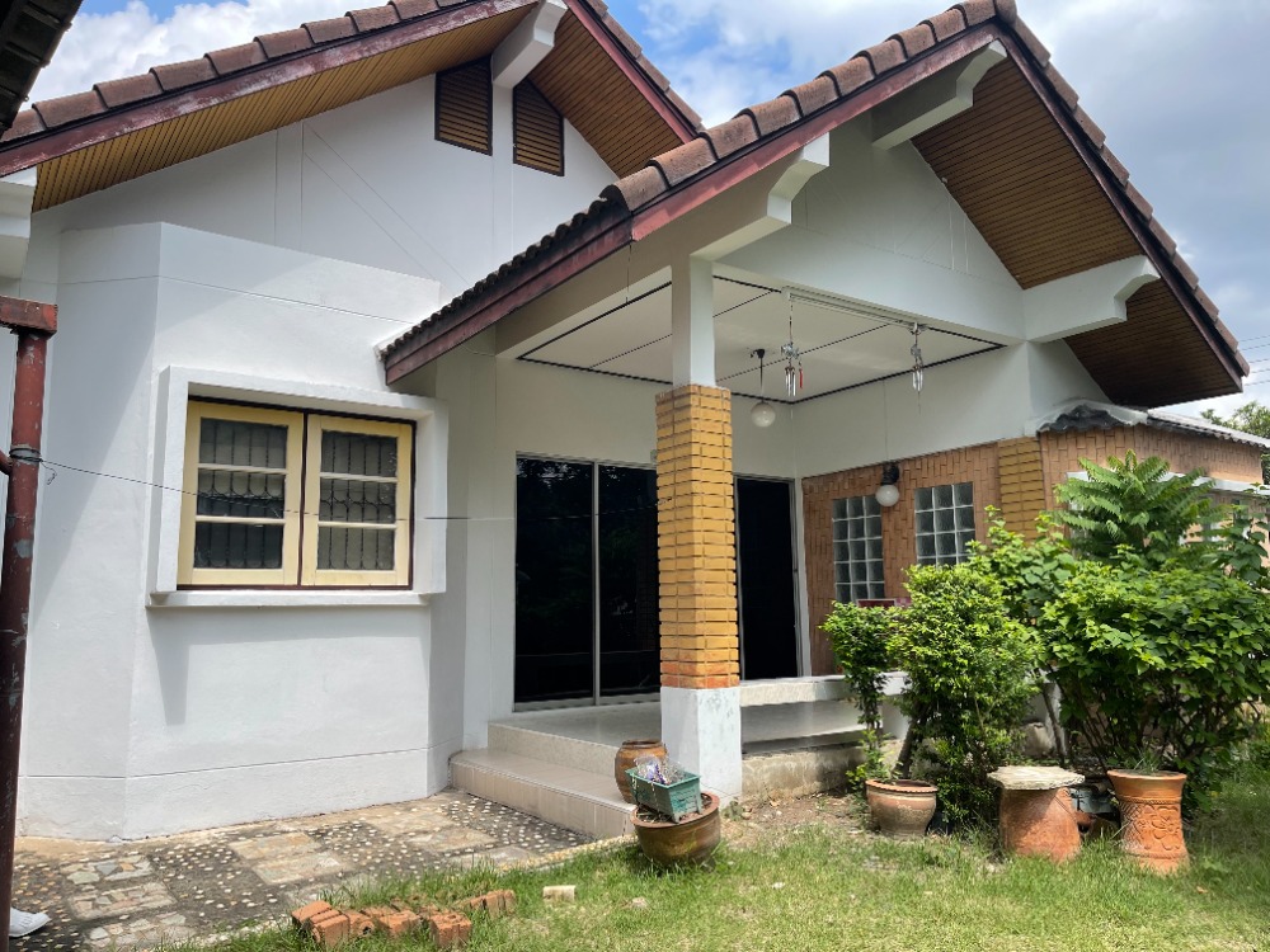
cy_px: 476
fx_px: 954
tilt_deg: +7.3
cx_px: 635
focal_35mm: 26
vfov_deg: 53.1
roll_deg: +0.2
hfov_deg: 67.3
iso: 32
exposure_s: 1/1597
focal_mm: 5.1
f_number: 1.6
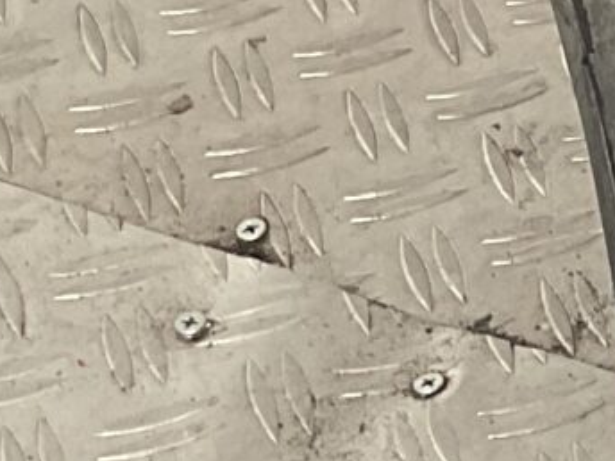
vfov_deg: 6.8
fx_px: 3838
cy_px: -289
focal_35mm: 216
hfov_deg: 8.2
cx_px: 1661
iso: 40
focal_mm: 3
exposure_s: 1/60
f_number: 1.8
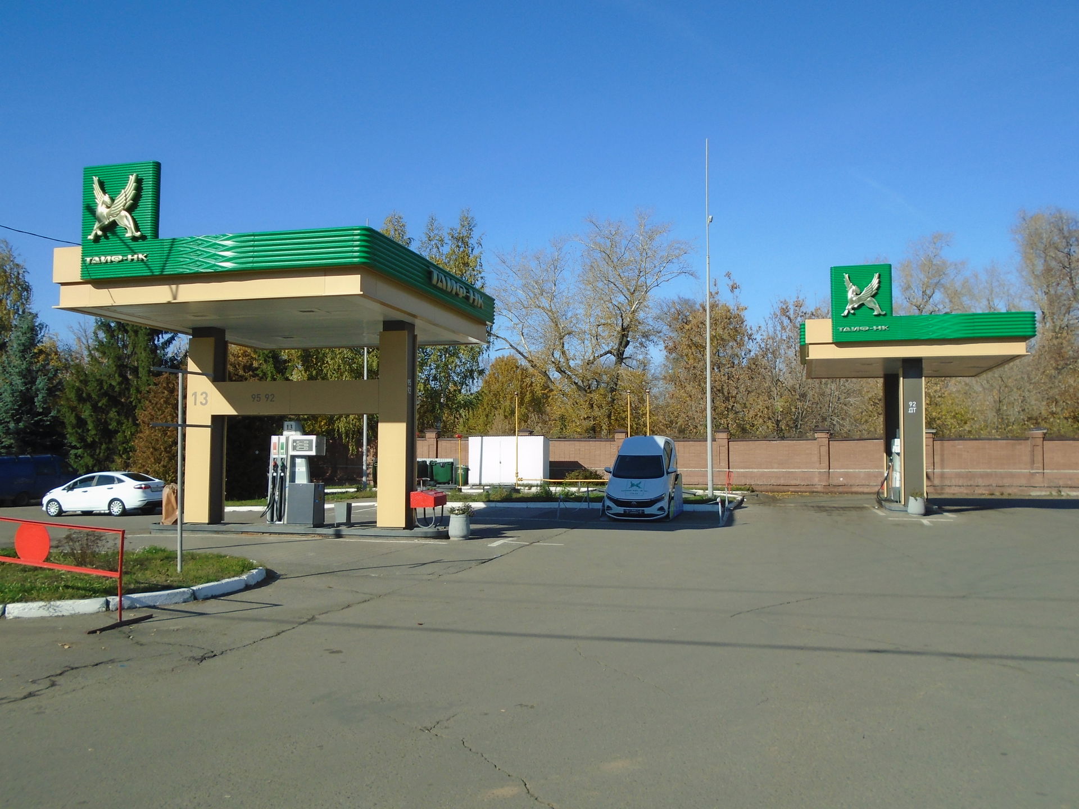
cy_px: 404
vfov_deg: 45.4
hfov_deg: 58.4
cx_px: 540
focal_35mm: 31
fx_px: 966
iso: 100
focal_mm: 5.5
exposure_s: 1/200
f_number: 8.8
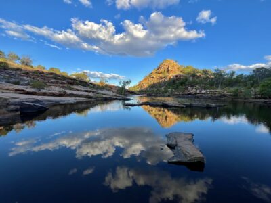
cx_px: 136
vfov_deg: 89.9
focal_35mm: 13
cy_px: 102
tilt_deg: -4.4
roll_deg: -0.6
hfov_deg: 106.2
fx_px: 102
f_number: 1.8
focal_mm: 1.57
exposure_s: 1/550
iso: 32
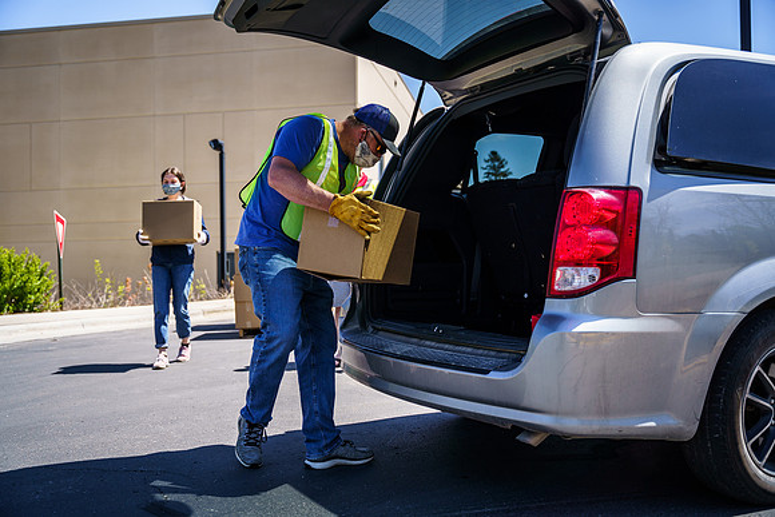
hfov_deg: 54.3
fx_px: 755
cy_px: 258
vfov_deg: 37.8
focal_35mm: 35
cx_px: 388
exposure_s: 1/2000
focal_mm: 35
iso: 200
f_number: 2.8
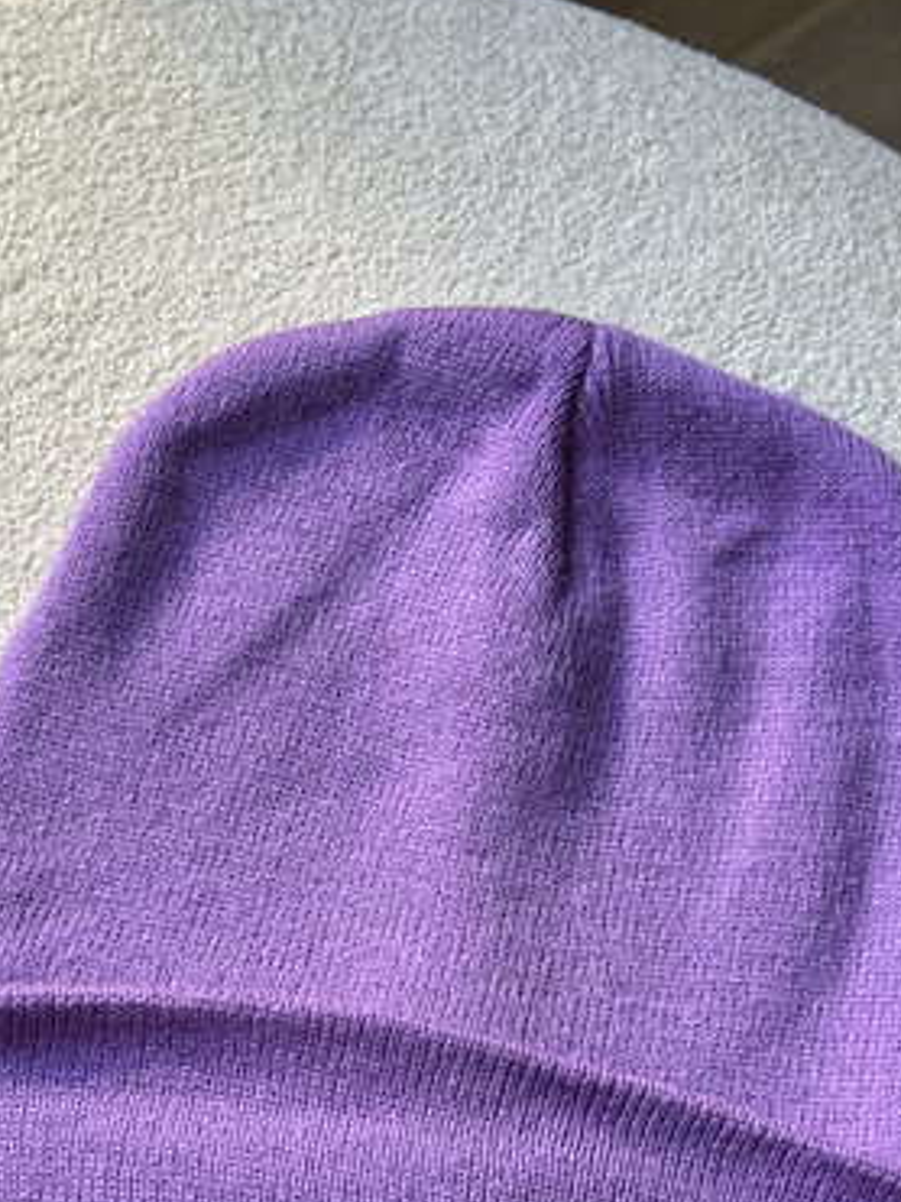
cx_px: 431
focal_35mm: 69
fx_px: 2396
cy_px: 792
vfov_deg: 28.0
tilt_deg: -74.5
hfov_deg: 21.3
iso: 100
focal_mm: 6.76
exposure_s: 1/67
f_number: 1.78
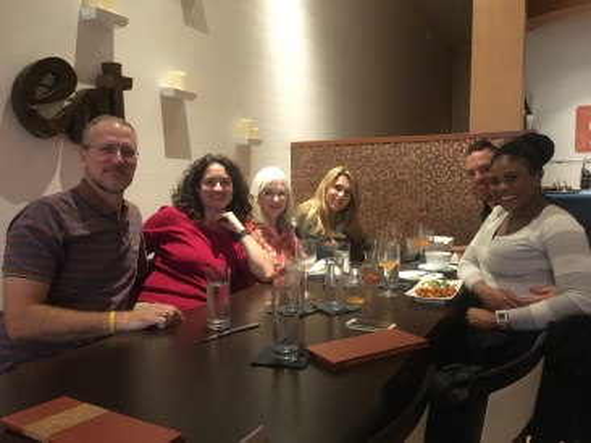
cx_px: 296
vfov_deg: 48.2
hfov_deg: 61.7
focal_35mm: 29
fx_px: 495
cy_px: 222
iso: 320
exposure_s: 1/15
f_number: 2.2
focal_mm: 4.15
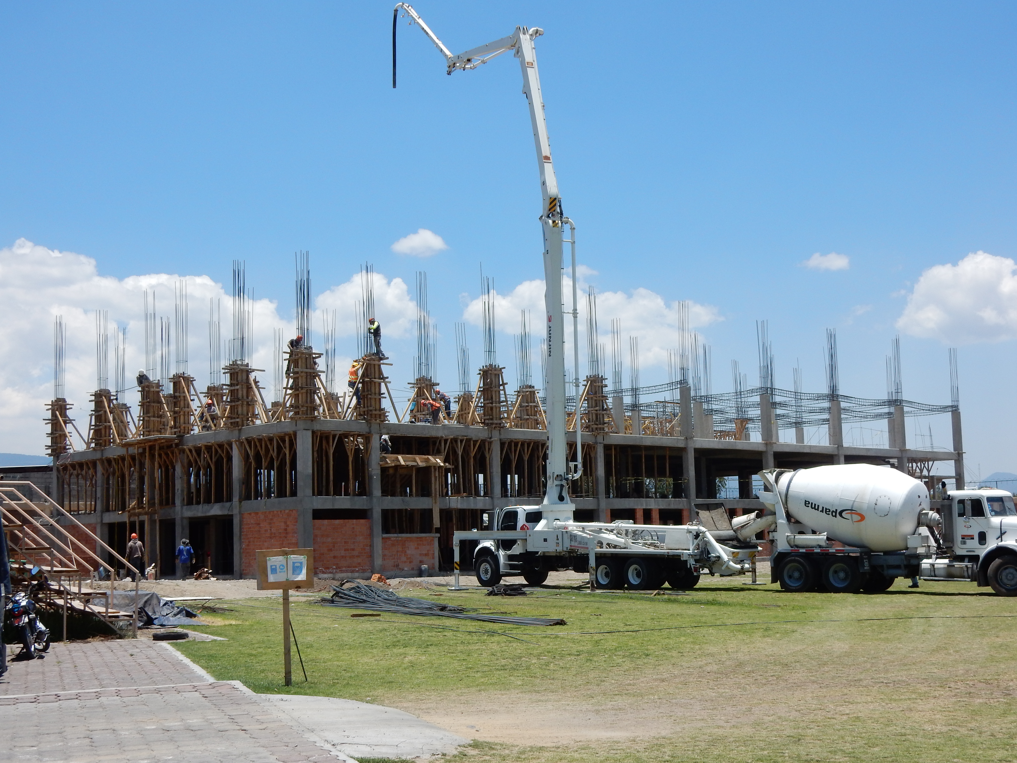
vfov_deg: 28.6
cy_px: 382
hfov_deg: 37.5
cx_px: 508
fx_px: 1498
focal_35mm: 51
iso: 125
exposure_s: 1/1250
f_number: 4.5
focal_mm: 9
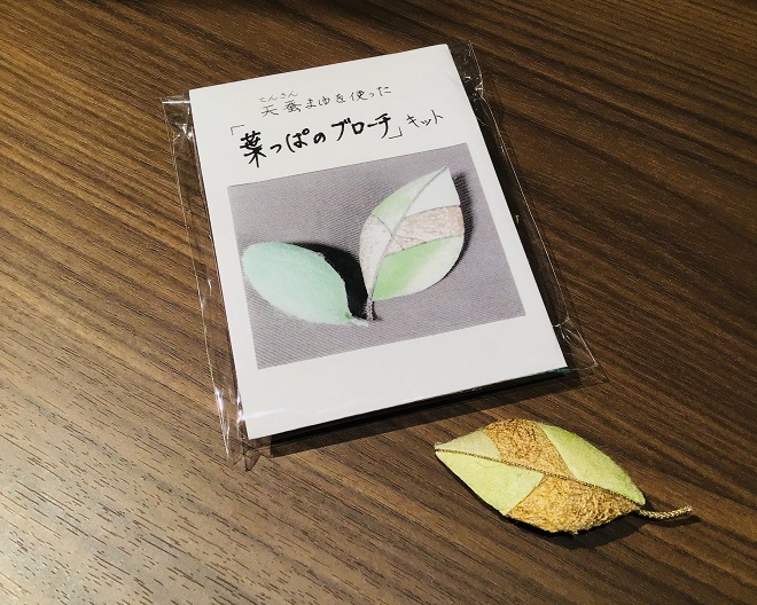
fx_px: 739
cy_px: 308
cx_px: 412
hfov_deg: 54.1
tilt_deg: -61.3
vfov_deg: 44.5
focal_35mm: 33
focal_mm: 3.3
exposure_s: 1/60
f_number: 2.4
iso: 25
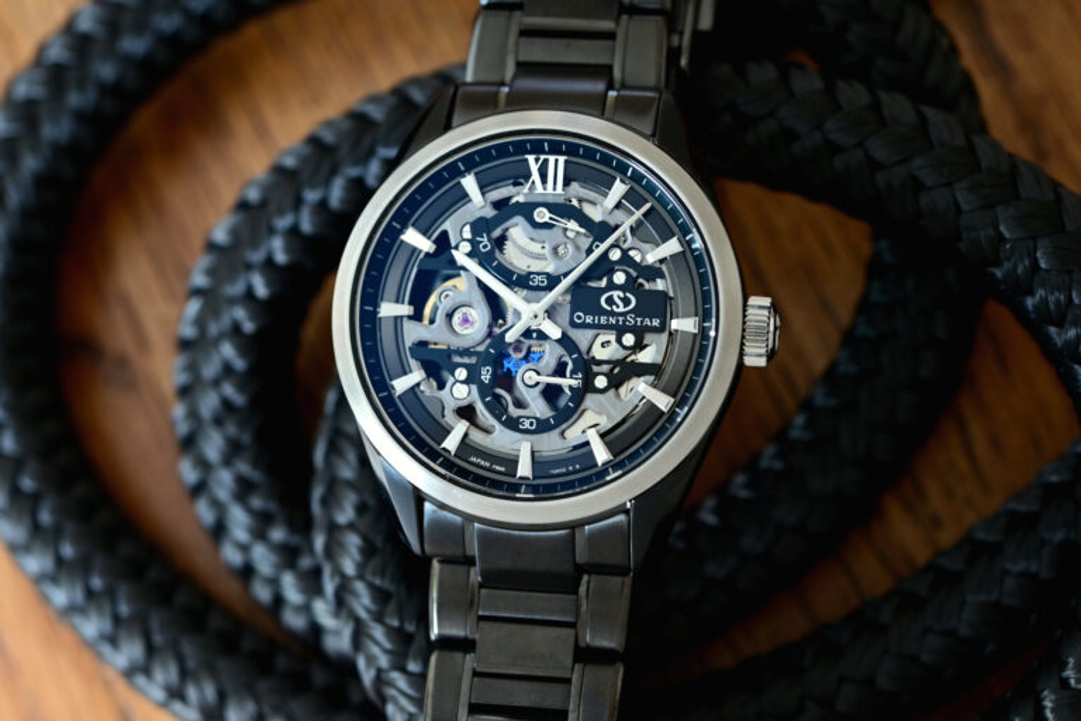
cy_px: 360
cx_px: 540
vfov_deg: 22.6
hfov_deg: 33.4
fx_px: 1802
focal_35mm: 60
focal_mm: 60
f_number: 7.1
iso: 320
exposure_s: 1/60
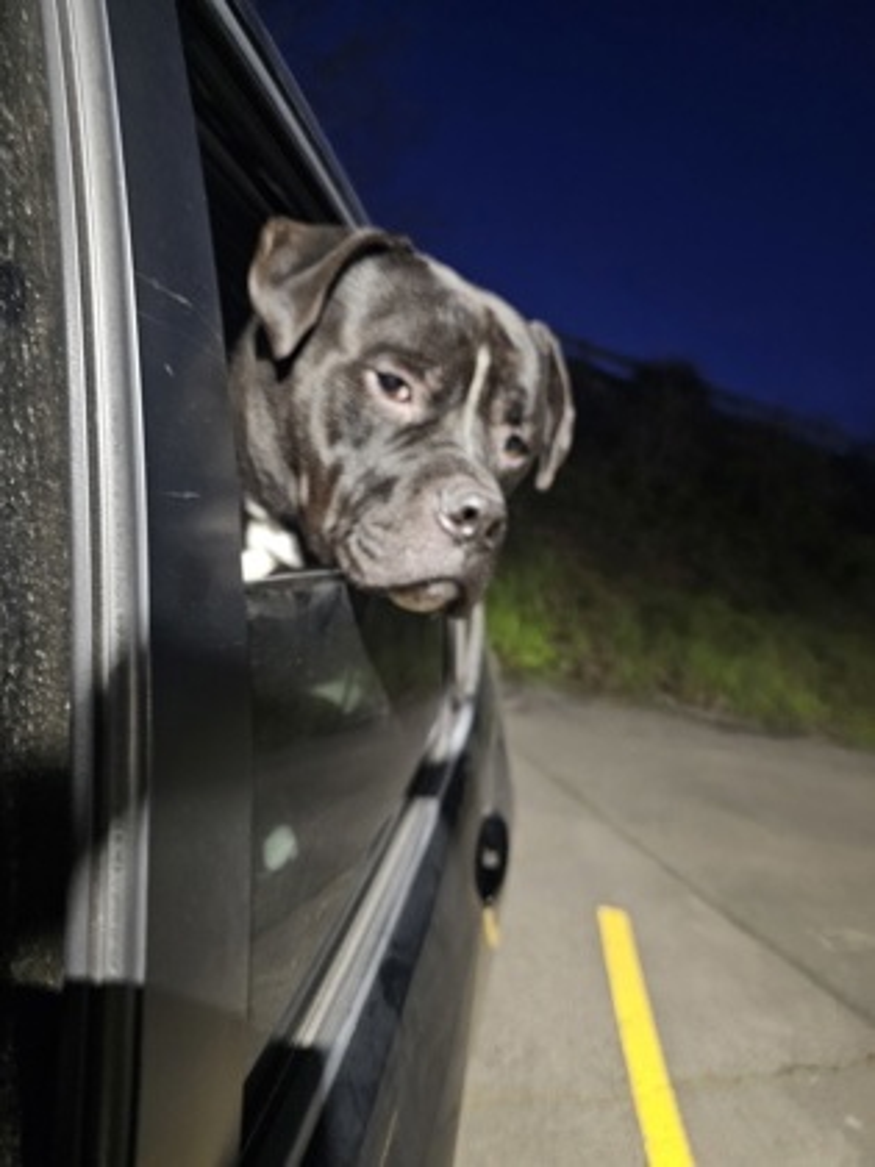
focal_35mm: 23
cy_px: 584
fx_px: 775
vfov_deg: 73.9
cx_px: 438
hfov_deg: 58.9
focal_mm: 6.3
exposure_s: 1/24
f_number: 1.7
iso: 1000
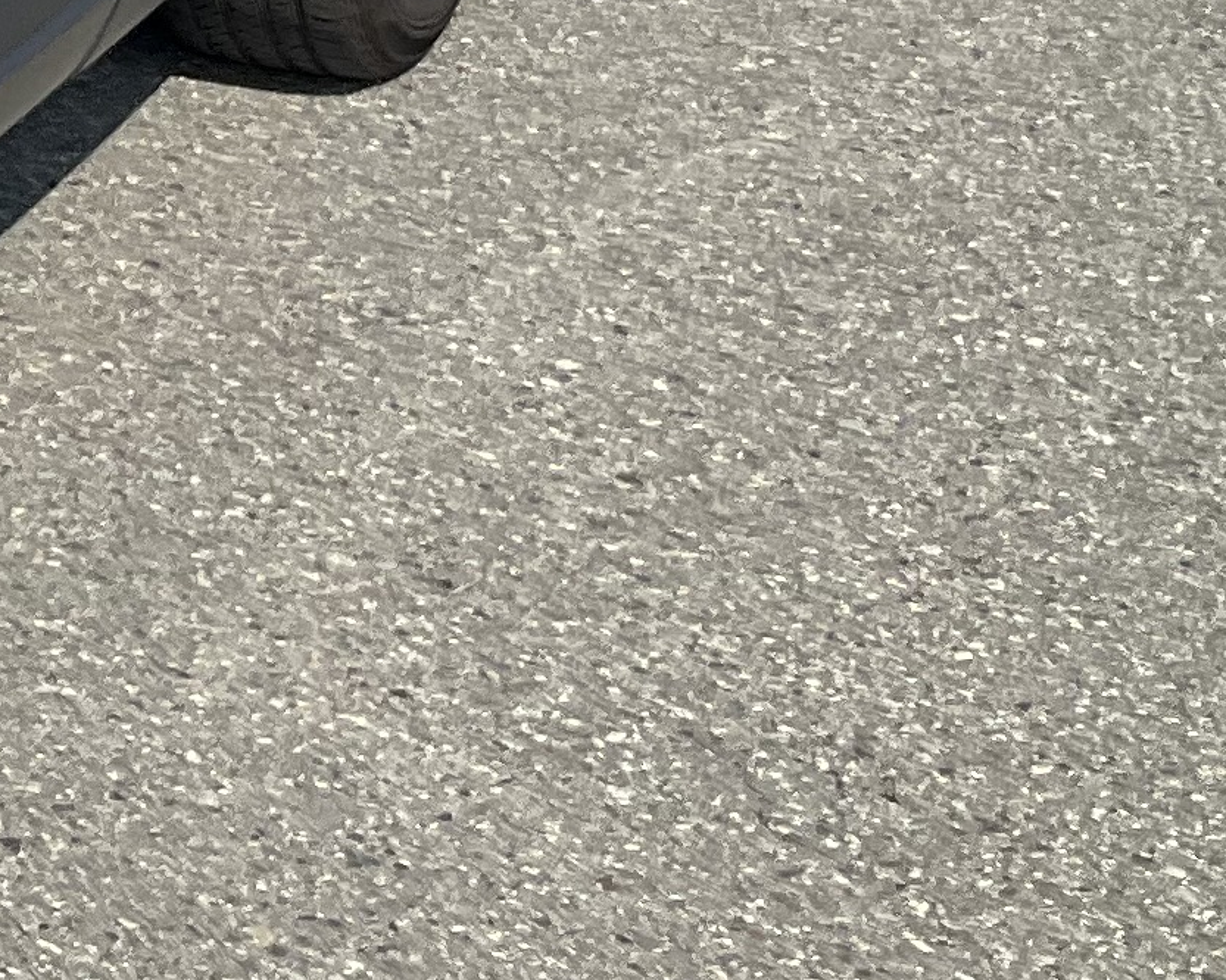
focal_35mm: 137
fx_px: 4970
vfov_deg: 11.0
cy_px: -216
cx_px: -1238
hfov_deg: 12.4
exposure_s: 1/1675
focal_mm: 3
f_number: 1.8
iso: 25
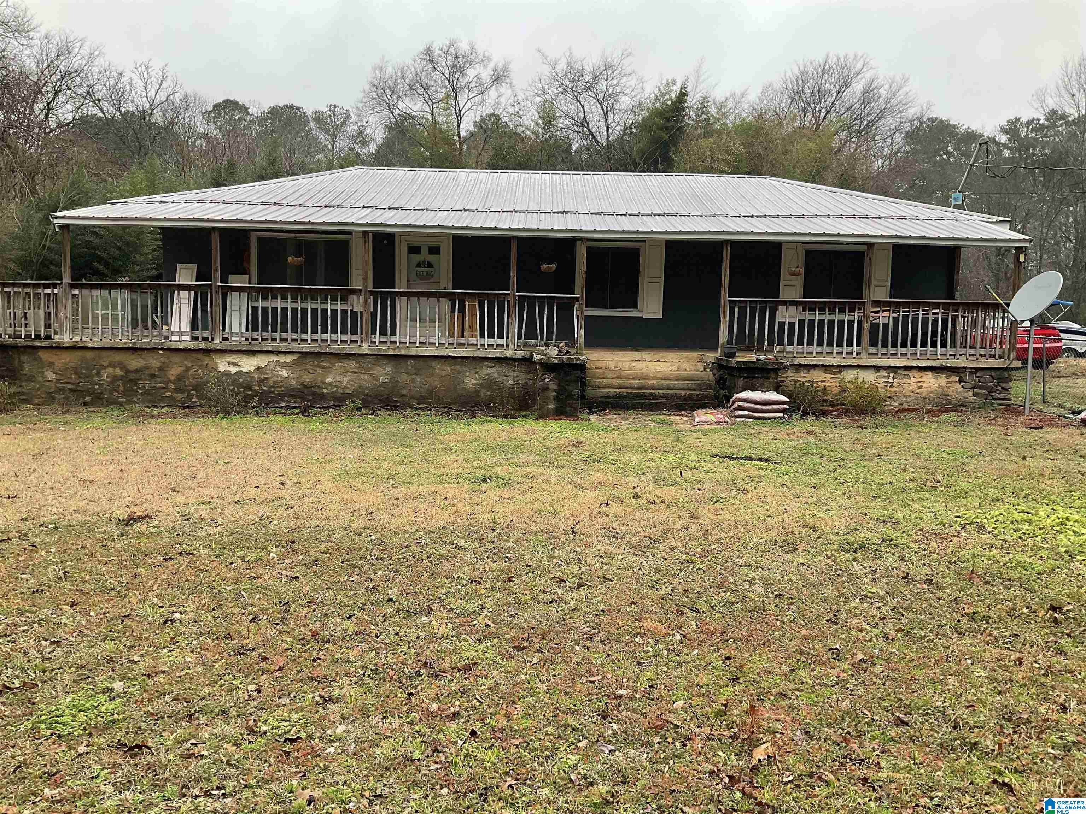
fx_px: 910
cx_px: 543
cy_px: 407
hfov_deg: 61.7
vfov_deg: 48.2
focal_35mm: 29
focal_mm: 3
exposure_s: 1/325
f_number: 1.8
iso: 16
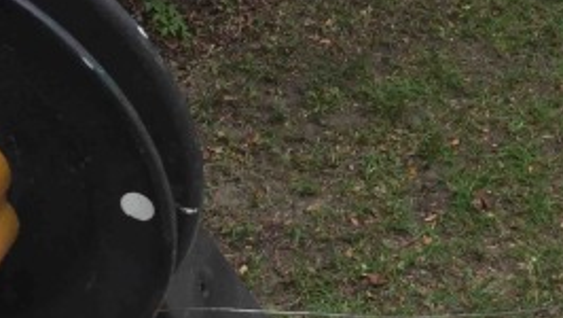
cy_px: 350
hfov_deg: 21.0
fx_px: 1419
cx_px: 660
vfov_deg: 12.5
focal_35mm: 95
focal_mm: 4.15
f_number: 2.2
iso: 32
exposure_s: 1/1276
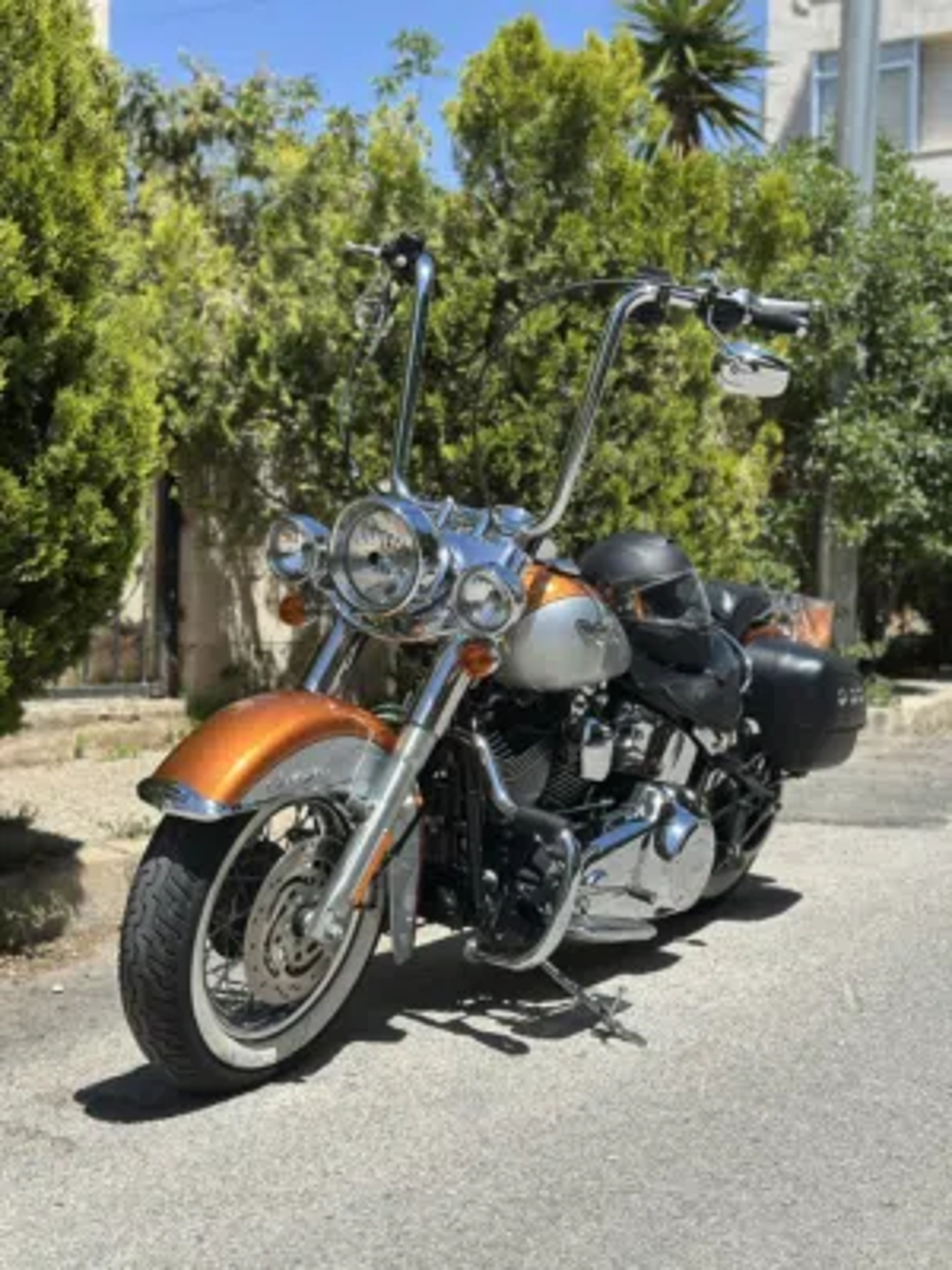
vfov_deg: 39.7
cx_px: 476
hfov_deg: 30.3
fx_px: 1760
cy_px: 635
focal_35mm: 48
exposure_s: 1/4016
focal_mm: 6.86
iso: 80
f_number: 1.78
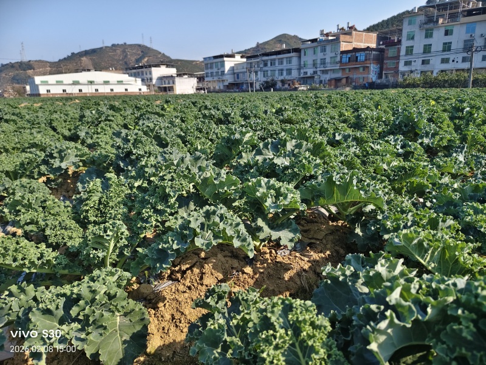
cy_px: 182
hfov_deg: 73.9
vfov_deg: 58.9
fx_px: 323
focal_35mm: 23
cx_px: 243
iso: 50
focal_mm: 5.56
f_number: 1.88
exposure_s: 1/3226
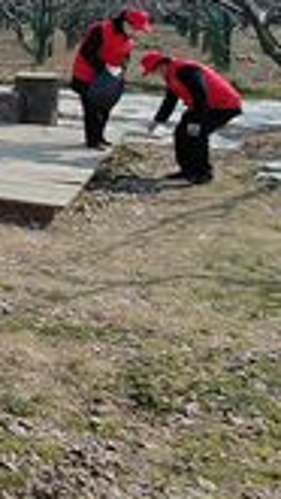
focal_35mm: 60
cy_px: 80
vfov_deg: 33.6
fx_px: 794
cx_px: -414
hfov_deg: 13.7
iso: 101
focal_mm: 2.17
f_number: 2.2
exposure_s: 1/2118
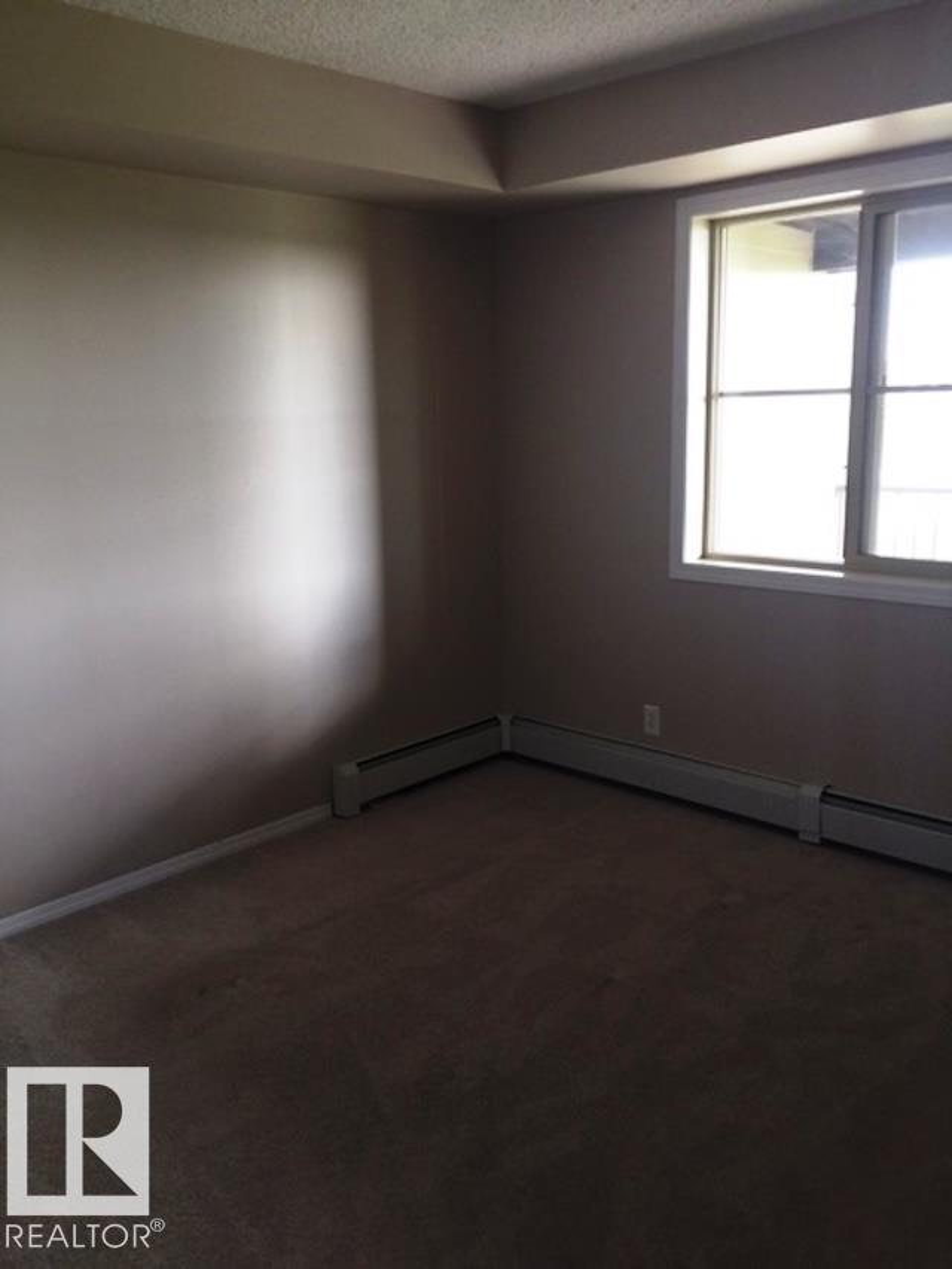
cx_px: 476
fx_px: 1063
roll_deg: +1.9
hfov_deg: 48.2
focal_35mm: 29
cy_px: 634
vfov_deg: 61.7
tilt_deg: -11.9
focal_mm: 4.15
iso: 40
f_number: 2.2
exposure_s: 1/15
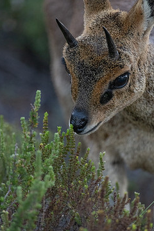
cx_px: 90
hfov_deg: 1.8
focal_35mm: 751
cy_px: 128
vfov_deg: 2.7
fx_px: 4819
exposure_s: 1/200
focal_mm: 600
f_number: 5.6
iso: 3200
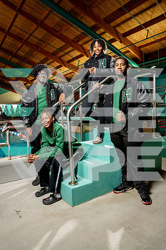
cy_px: 125
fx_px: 173
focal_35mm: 25
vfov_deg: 71.5
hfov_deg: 51.3
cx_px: 83
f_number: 6.3
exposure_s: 1/250
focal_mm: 25
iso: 640
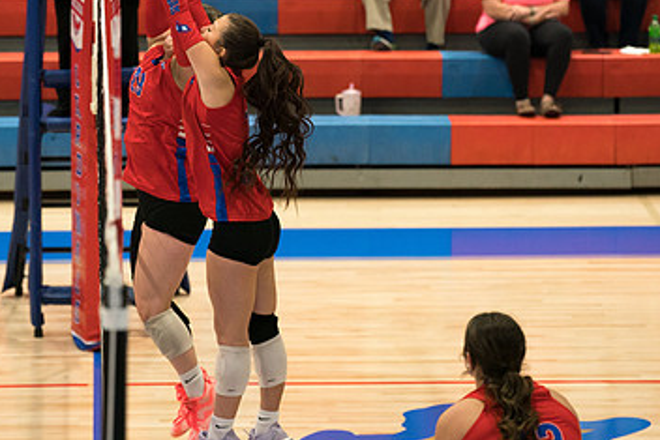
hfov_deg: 8.6
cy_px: 112
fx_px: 4365
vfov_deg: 5.8
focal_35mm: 238
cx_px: 230
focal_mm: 137
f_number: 2.8
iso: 4000
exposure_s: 1/1000
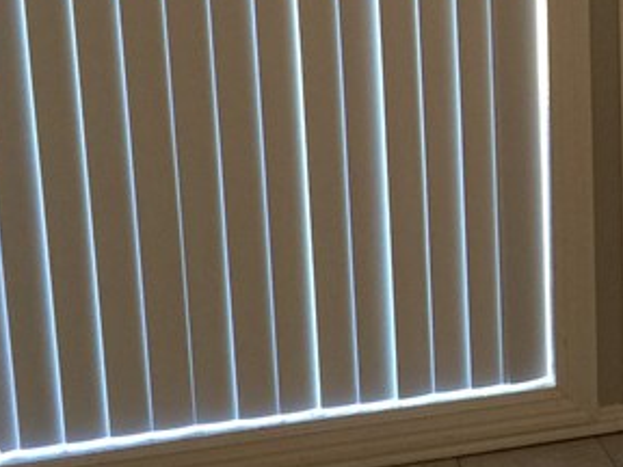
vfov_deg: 14.3
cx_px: 798
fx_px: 1854
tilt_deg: -13.4
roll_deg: -0.8
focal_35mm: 103
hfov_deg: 17.9
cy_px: 74
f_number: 2.2
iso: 40
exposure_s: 1/30
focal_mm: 4.15
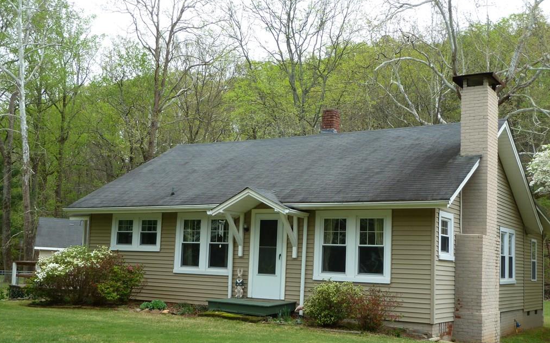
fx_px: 674
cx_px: 274
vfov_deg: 28.5
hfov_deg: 44.4
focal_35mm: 45
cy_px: 200
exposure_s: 1/80
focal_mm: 6.9
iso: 80
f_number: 3.7
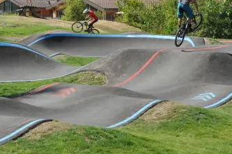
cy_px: 31
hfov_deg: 15.7
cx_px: 108
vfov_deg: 10.4
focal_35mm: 131
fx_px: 843
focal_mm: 48
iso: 800
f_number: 18
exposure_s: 1/320
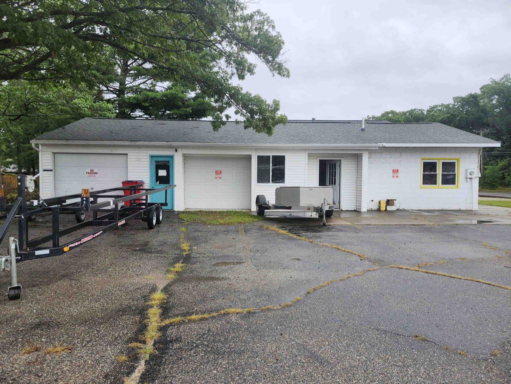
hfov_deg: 73.9
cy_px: 192
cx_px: 256
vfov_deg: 58.9
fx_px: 340
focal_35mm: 23
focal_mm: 5.54
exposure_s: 1/631
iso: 25
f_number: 1.8
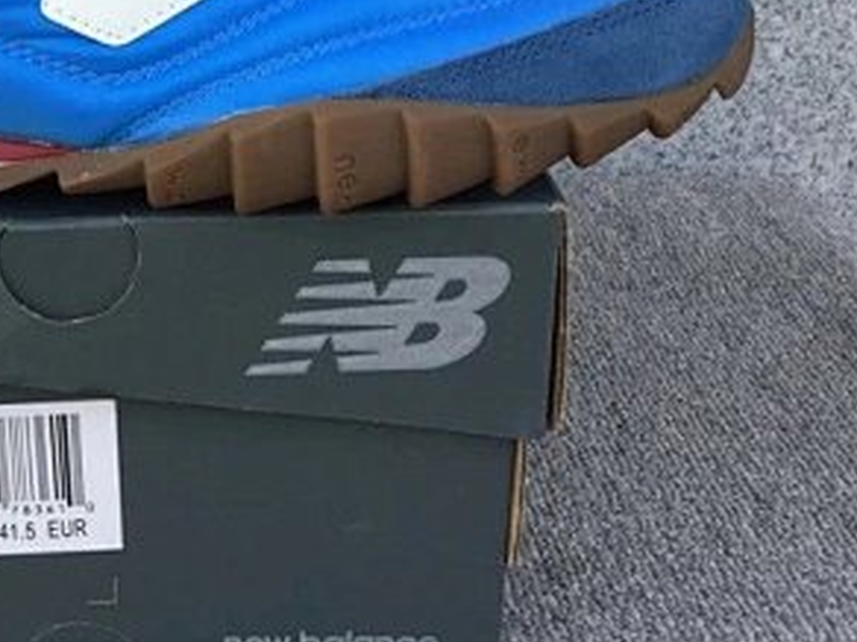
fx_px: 1683
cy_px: 106
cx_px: 97
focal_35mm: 68
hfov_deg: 27.6
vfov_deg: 21.3
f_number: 2.4
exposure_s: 1/177
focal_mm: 3.3
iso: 25
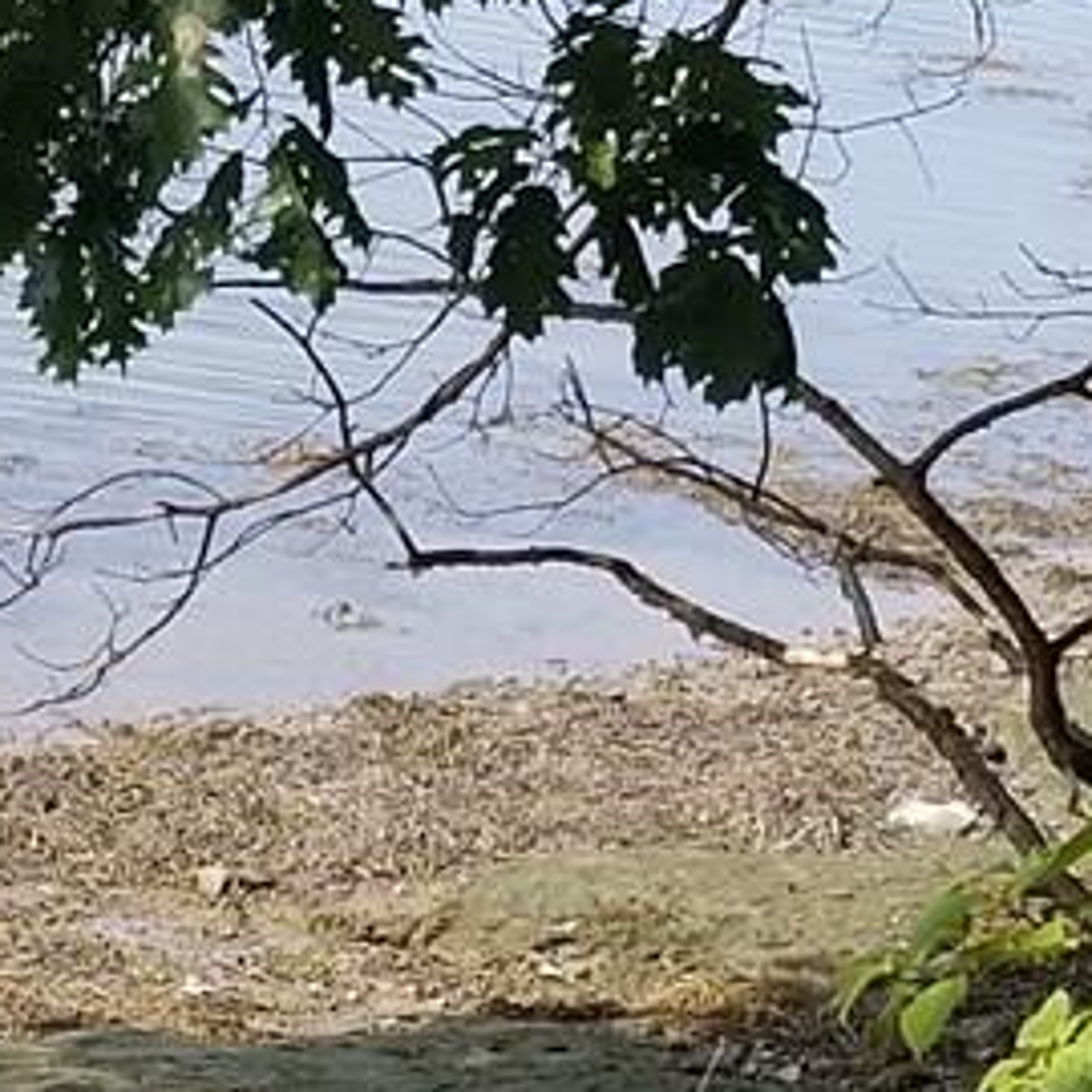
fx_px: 3105
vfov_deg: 19.8
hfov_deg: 19.5
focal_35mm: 87
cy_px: 789
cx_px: 77
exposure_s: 1/1025
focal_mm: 4.25
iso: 50
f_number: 1.7
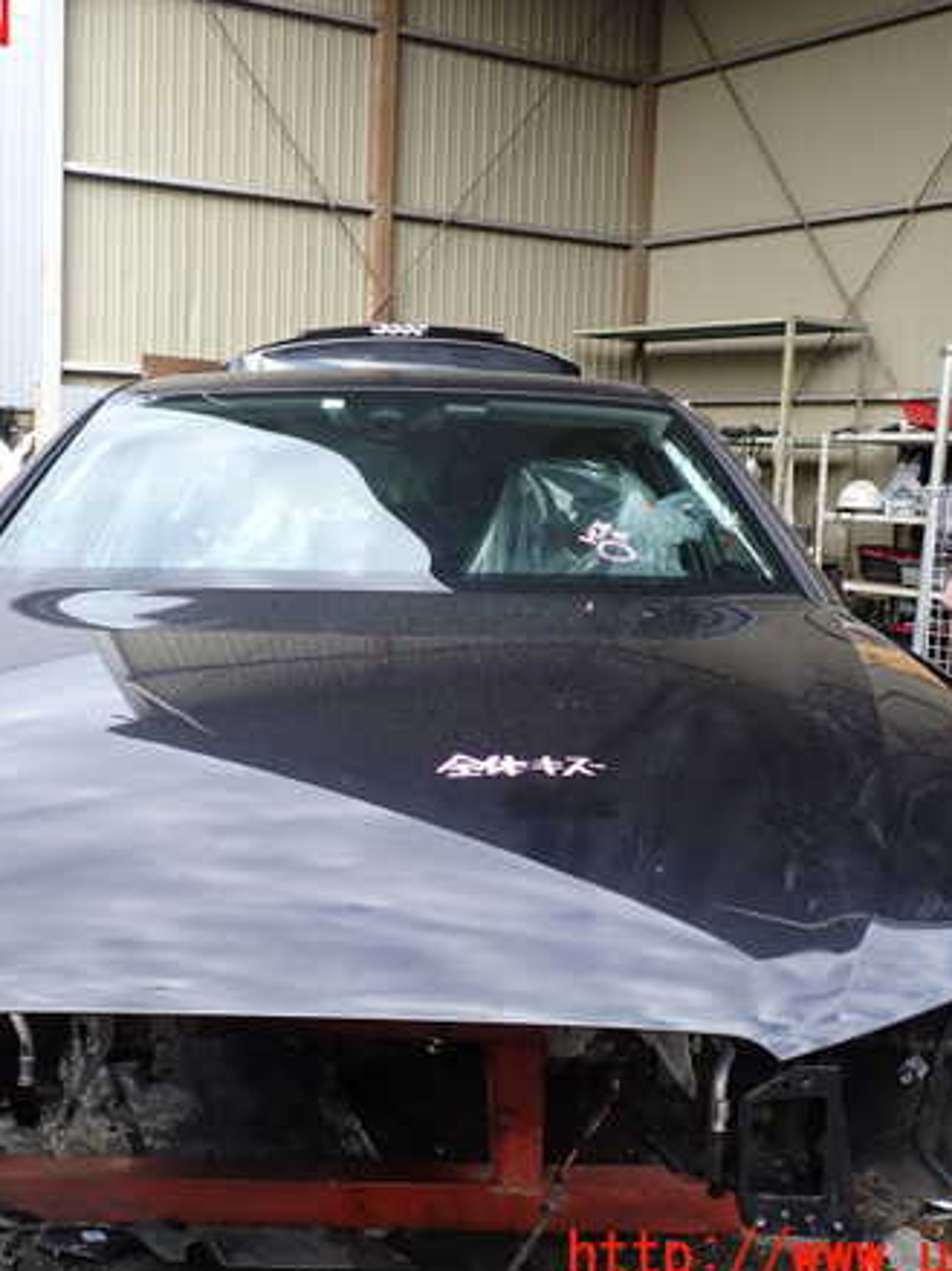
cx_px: 353
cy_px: 643
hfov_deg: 34.9
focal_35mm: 41
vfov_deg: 45.8
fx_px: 1504
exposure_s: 1/125
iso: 100
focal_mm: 5.4
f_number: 3.2
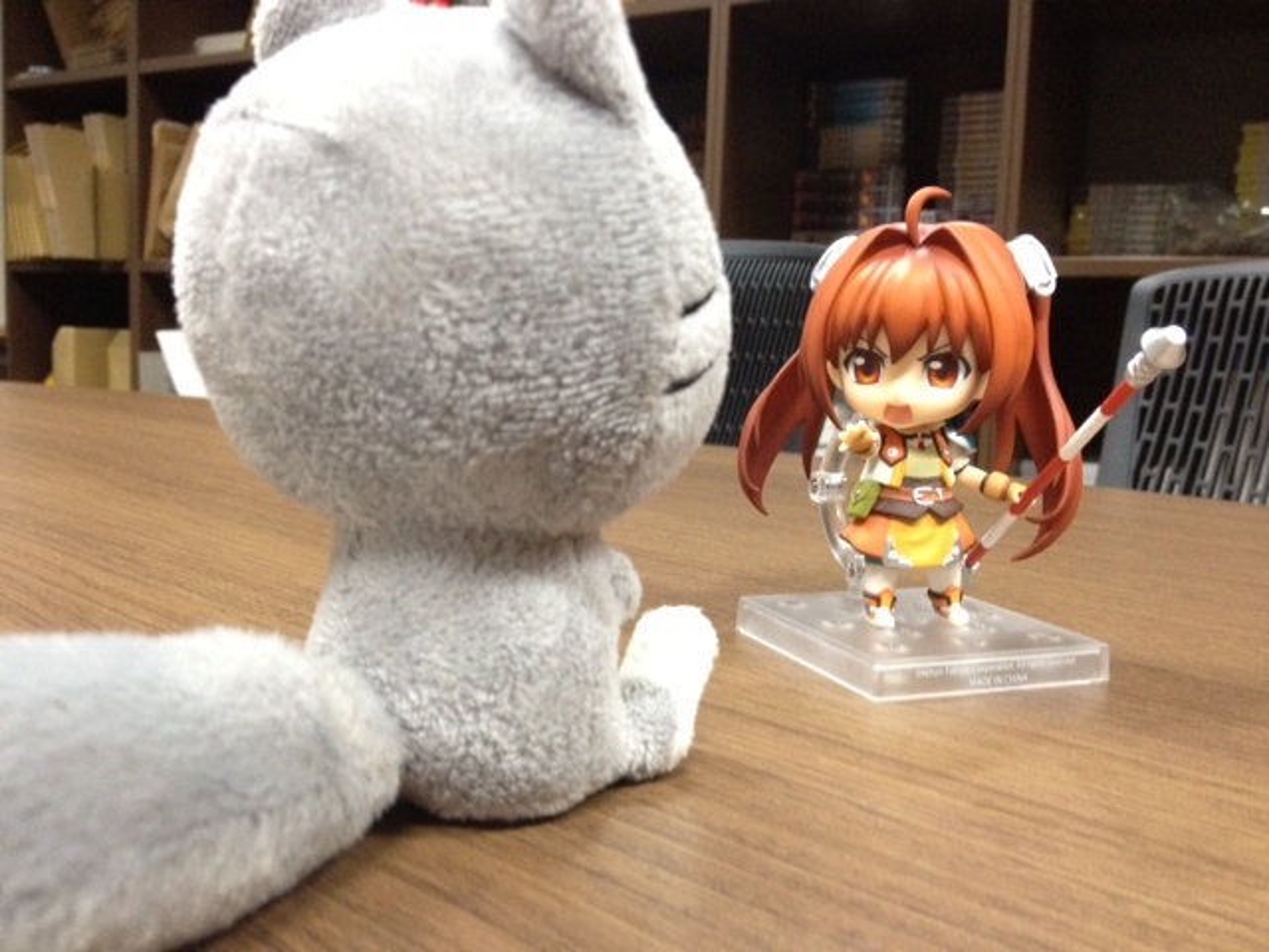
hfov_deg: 52.6
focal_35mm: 35
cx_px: 634
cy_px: 476
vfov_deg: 40.7
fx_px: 1283
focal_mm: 4.28
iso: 400
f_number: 2.4
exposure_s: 1/20
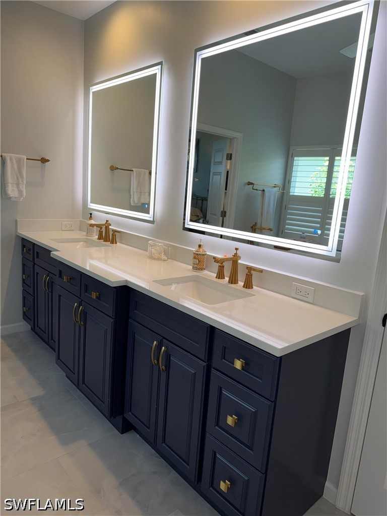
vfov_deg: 71.6
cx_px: 194
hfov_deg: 56.8
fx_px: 358
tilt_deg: -11.9
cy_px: 258
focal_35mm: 24
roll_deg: -4.4
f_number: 1.78
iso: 100
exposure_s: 1/120
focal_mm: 6.76
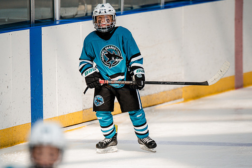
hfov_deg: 5.1
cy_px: 106
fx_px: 2810
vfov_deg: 3.4
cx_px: 106
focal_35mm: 401
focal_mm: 300
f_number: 3.2
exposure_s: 1/3200
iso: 1250
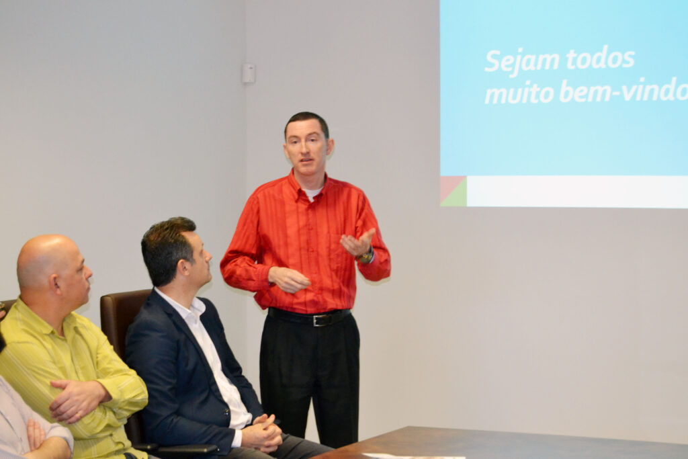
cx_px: 344
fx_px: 1577
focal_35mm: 82
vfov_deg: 16.6
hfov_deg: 24.6
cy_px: 230
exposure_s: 1/60
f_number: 5.6
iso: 1600
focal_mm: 55
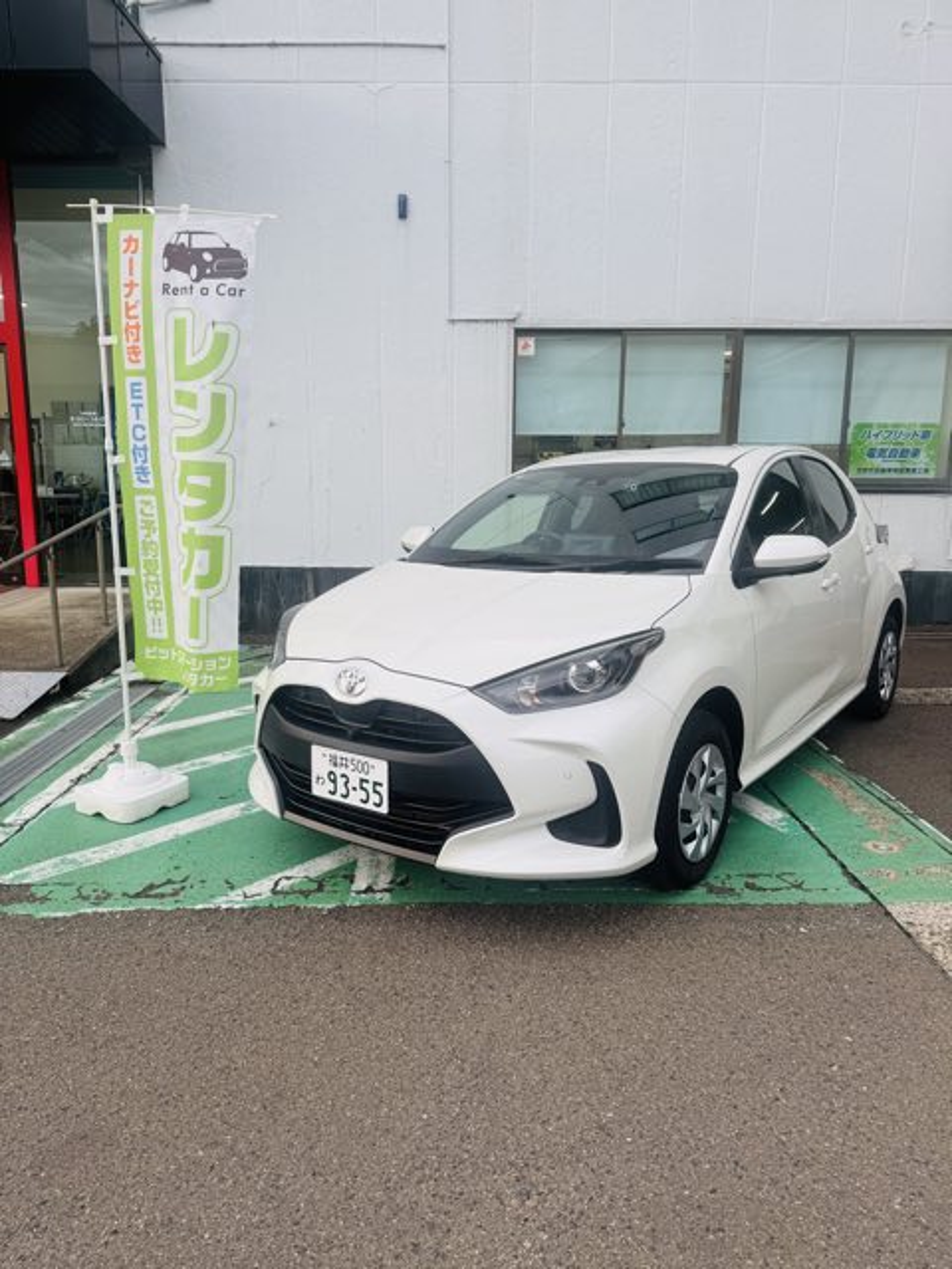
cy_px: 634
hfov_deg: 56.8
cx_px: 476
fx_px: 880
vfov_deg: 71.6
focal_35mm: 24
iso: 80
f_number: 1.78
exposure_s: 1/527
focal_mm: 6.76
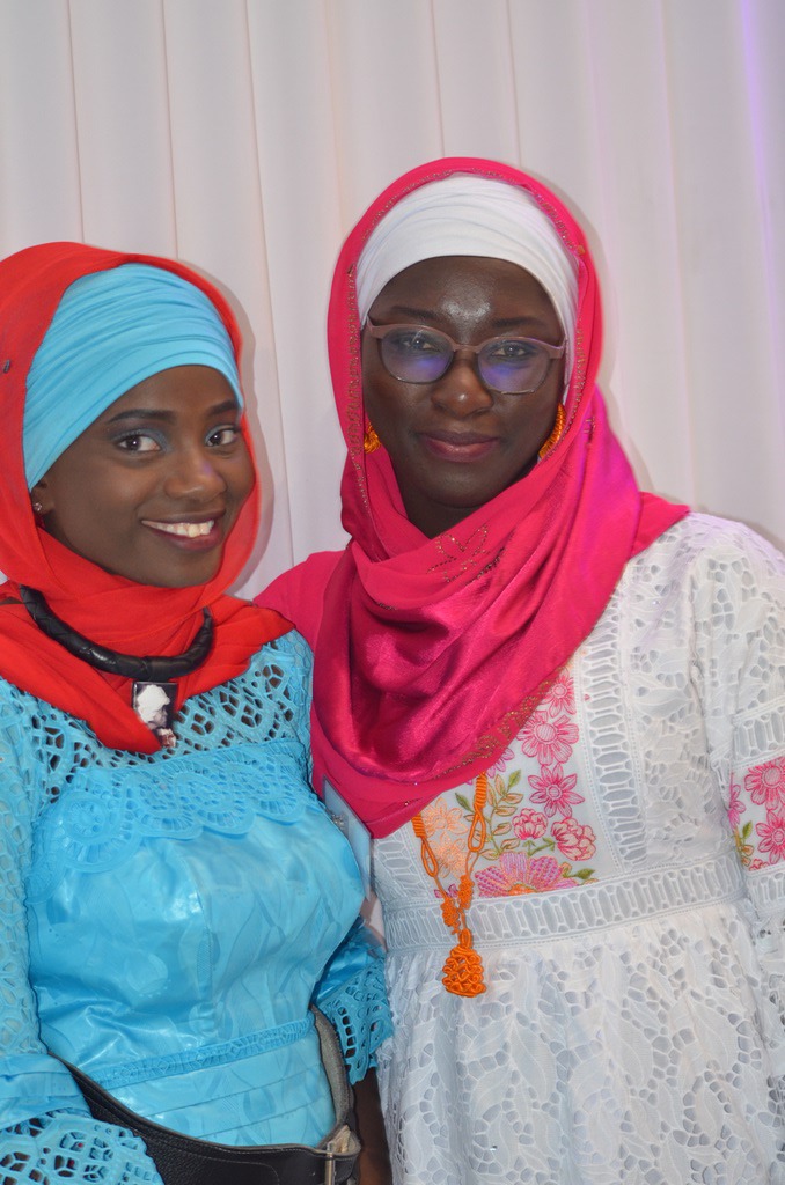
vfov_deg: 19.5
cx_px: 392
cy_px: 592
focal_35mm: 105
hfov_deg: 13.0
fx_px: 3450
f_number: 4
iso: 800
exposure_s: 1/60
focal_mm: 70
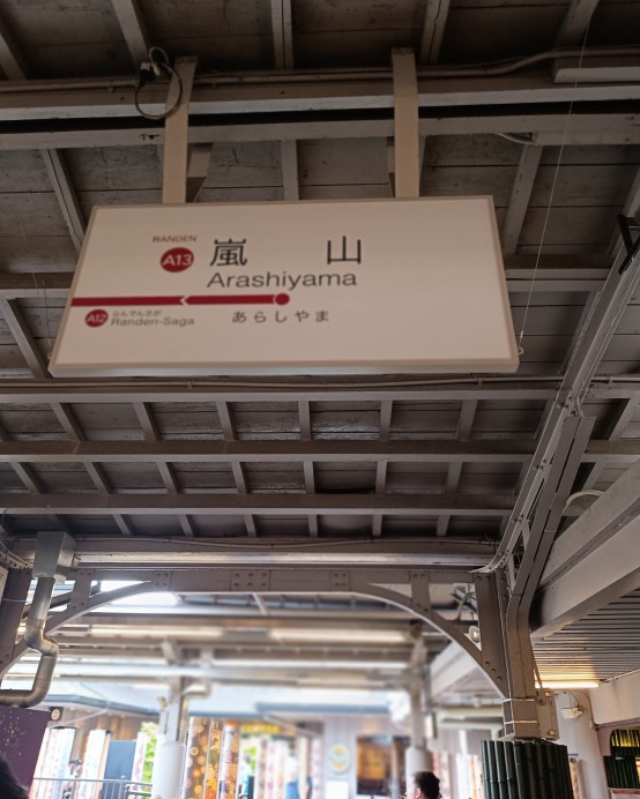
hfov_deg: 54.9
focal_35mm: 26
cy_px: 420
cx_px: 313
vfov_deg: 66.0
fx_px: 615
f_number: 1.79
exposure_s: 1/100
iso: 1009
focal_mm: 4.71
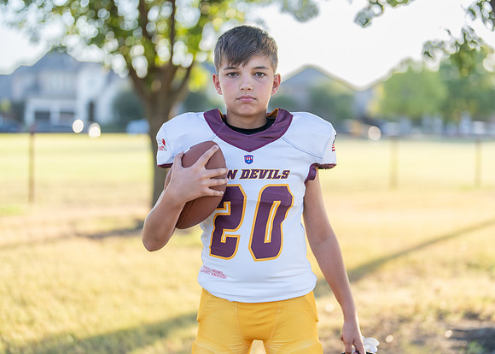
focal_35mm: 55
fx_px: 773
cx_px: 269
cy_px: 172
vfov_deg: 25.7
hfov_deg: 35.5
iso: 100
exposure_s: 1/1250
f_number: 1.2
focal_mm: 50
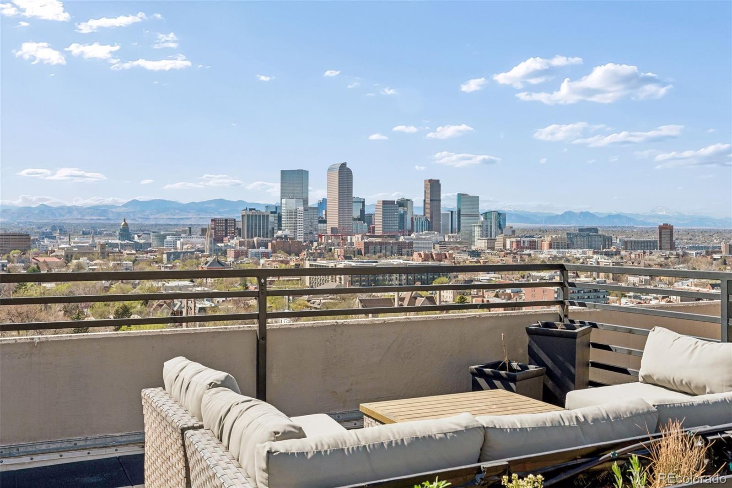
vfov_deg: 35.0
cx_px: 366
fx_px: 772
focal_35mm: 38
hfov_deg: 50.7
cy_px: 244
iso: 400
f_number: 9
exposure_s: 1/1250
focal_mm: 38
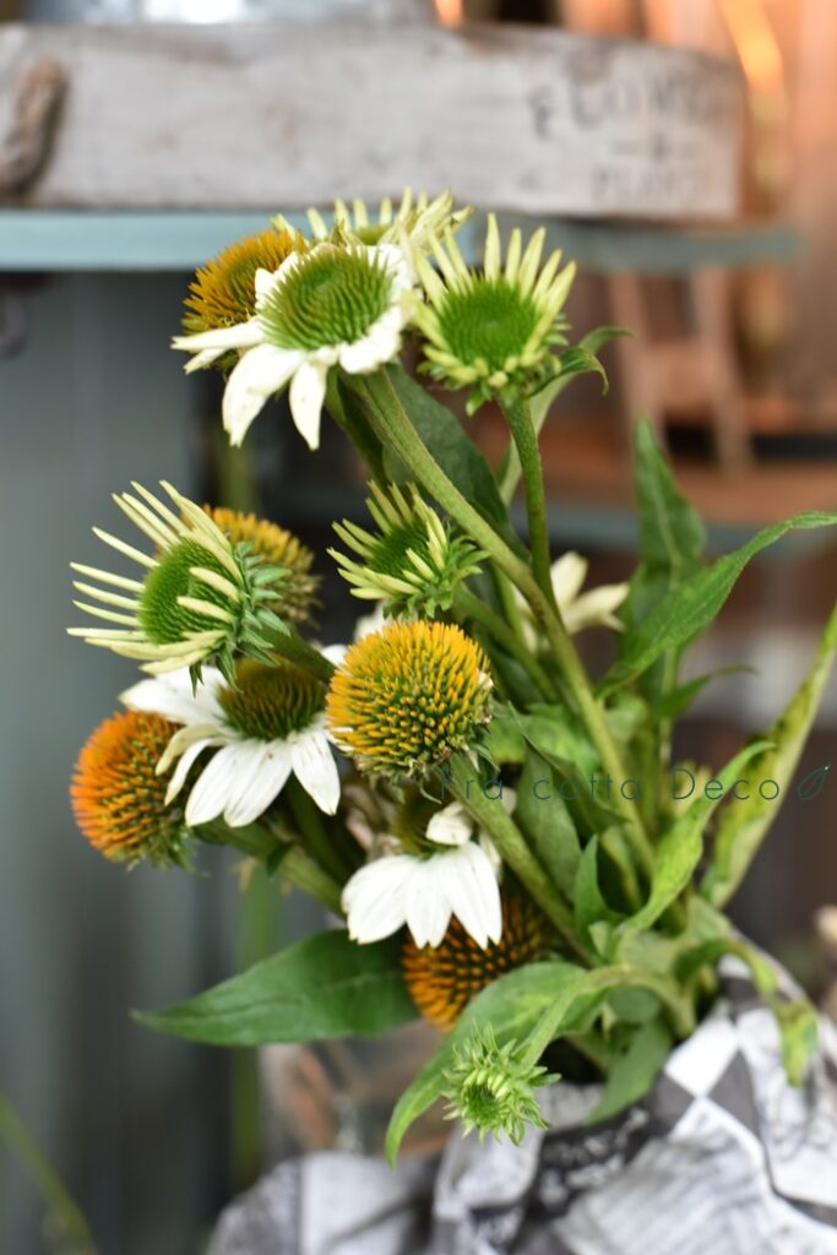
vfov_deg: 39.6
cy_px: 628
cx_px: 418
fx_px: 1743
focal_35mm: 50
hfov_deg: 27.0
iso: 1800
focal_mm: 50
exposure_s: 1/50
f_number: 4.5
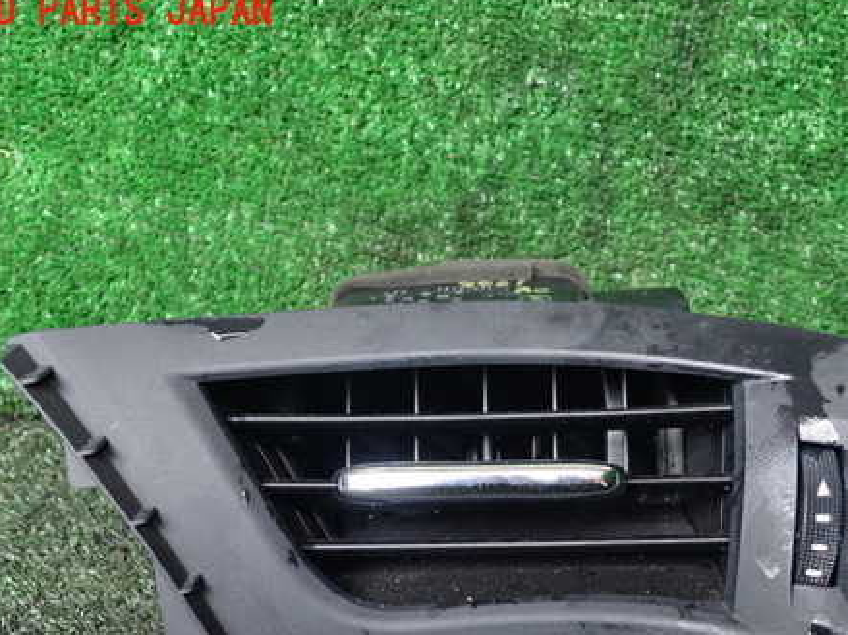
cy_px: 423
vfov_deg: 34.8
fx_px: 1004
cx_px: 500
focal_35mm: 41
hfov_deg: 45.6
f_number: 2.3
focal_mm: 5.4
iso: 800
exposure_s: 1/25
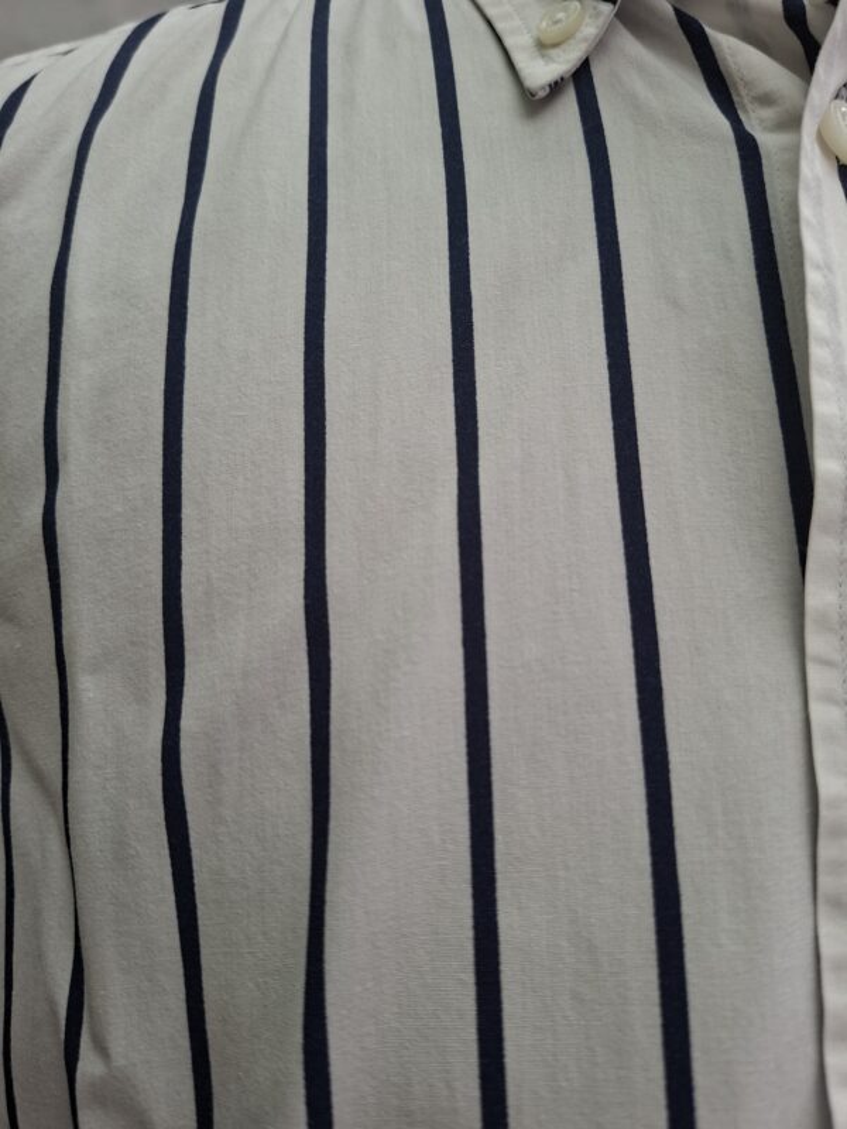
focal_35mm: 23
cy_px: 564
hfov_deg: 58.9
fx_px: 750
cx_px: 424
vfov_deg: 73.9
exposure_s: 1/139
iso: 50
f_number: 1.8
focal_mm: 5.54
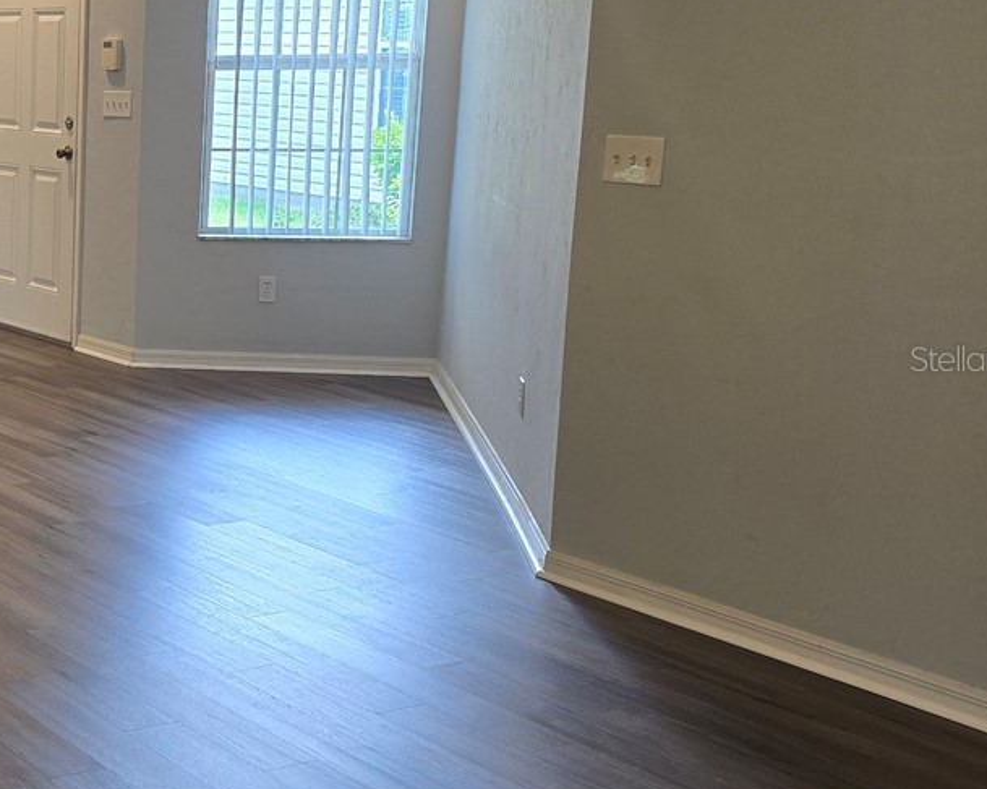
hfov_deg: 27.6
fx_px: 1723
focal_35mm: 59
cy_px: 358
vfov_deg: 25.8
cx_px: -233
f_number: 1.7
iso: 80
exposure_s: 1/60
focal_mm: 6.3
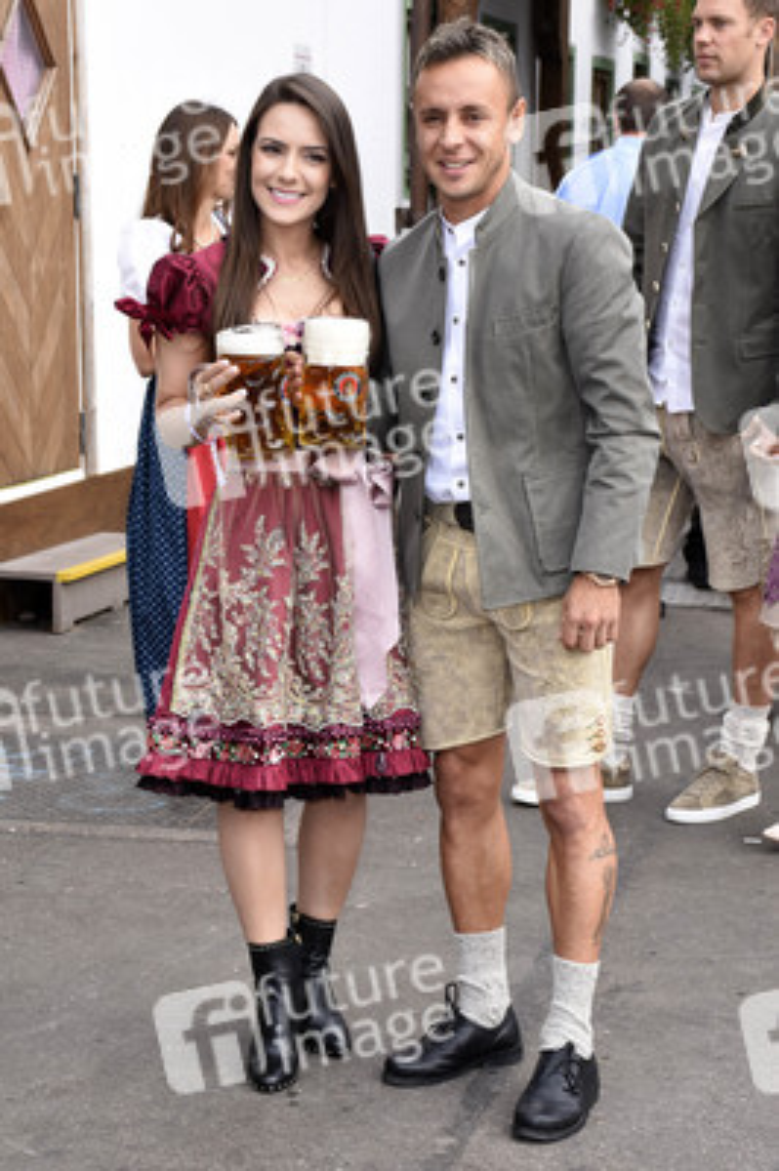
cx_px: 390
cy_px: 586
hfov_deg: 20.1
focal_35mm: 68
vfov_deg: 29.9
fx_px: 2195
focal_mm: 45
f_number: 8
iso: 320
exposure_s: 1/160
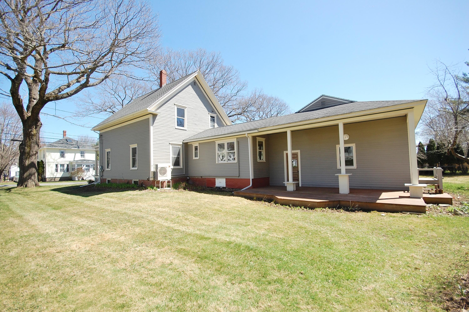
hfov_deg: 100.4
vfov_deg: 77.2
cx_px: 234
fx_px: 195
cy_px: 156
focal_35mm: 15
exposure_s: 1/250
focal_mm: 10
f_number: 8
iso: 200
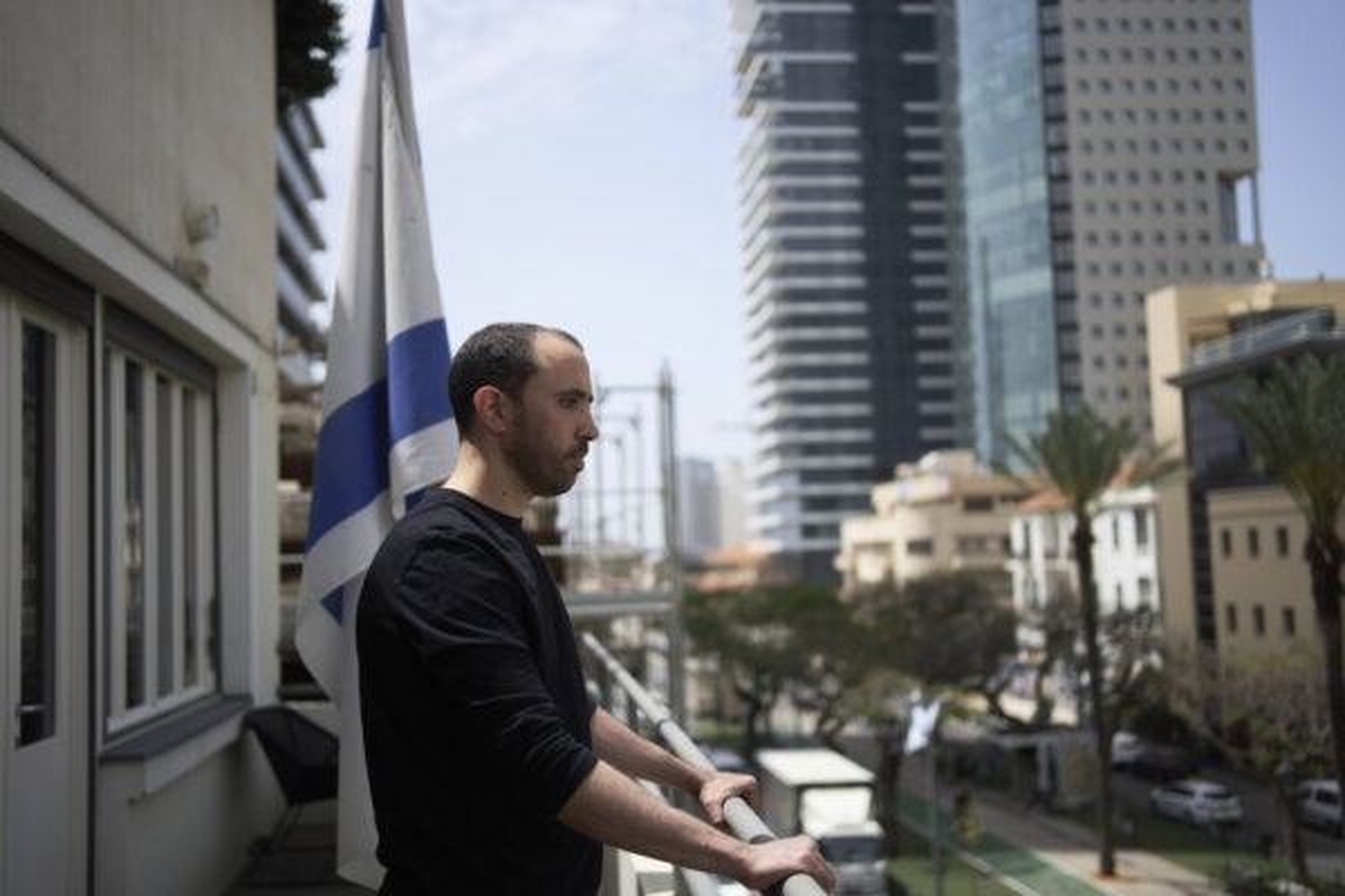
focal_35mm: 35
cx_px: 672
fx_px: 1308
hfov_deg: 54.4
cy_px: 448
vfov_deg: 37.9
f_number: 2
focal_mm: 35
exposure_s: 1/32000
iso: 400
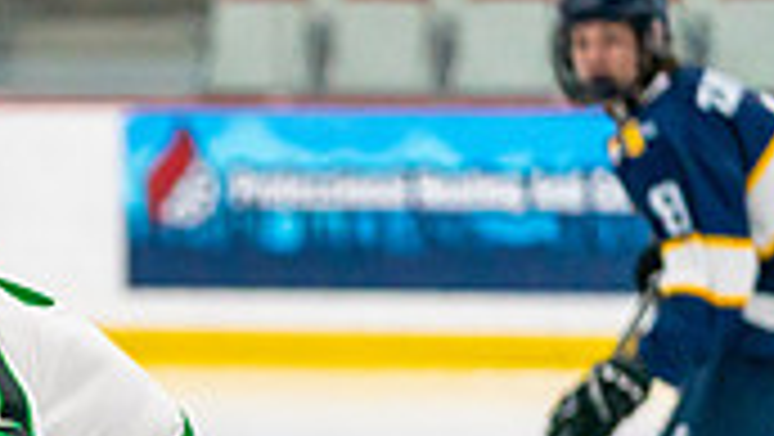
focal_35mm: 374
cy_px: 820
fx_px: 7681
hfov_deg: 5.7
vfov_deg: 3.2
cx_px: -418
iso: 3200
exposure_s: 1/1250
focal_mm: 106
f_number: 2.8
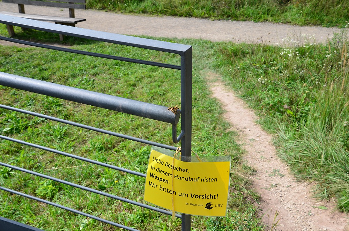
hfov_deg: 49.6
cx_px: 174
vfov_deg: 34.1
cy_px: 116
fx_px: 377
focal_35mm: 39
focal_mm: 26
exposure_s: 1/200
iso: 100
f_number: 8
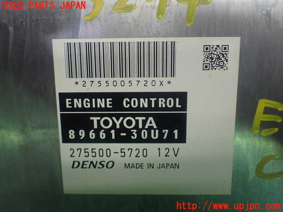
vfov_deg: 46.8
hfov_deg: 60.0
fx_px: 245
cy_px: 106
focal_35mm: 30
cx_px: 142
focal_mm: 5.4
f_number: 2.3
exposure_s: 1/125
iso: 320
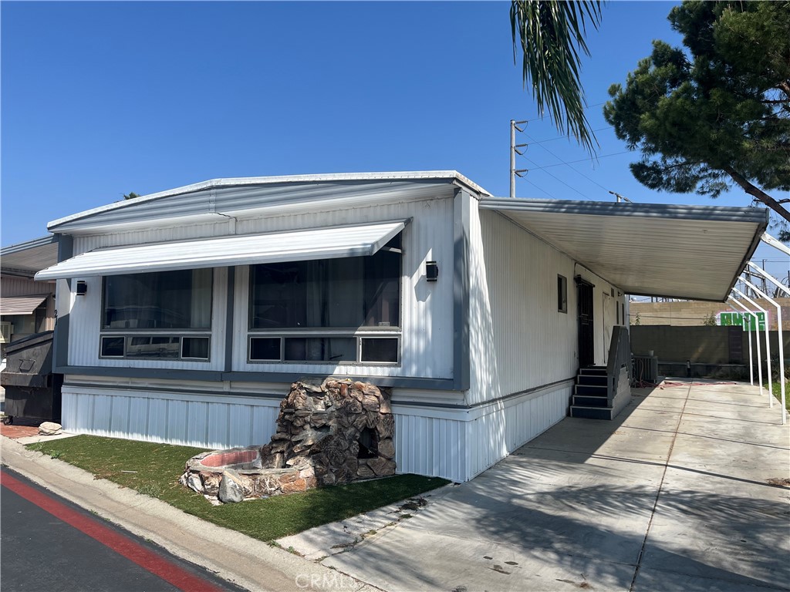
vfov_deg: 53.1
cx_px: 395
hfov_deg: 67.3
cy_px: 296
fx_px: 593
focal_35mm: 26
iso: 50
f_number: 1.6
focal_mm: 5.1
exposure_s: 1/3623
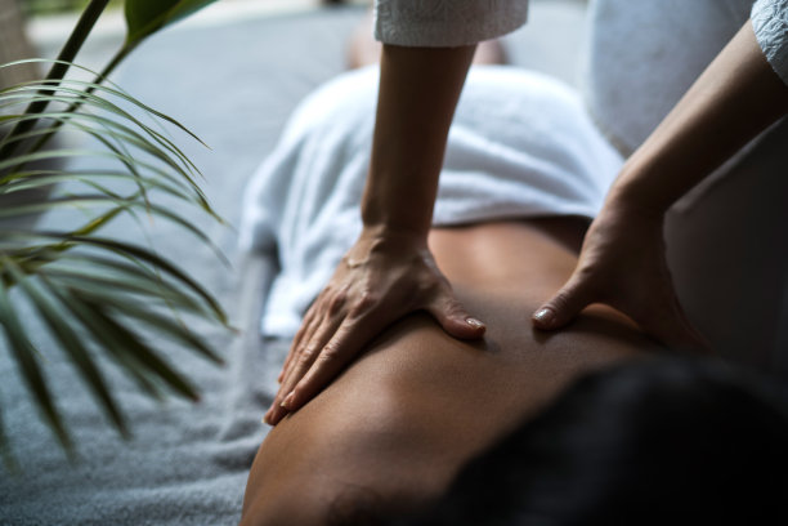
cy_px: 263
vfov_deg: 37.9
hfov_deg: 54.4
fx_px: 766
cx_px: 394
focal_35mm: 35
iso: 100
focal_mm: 35
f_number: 1.7
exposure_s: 1/200
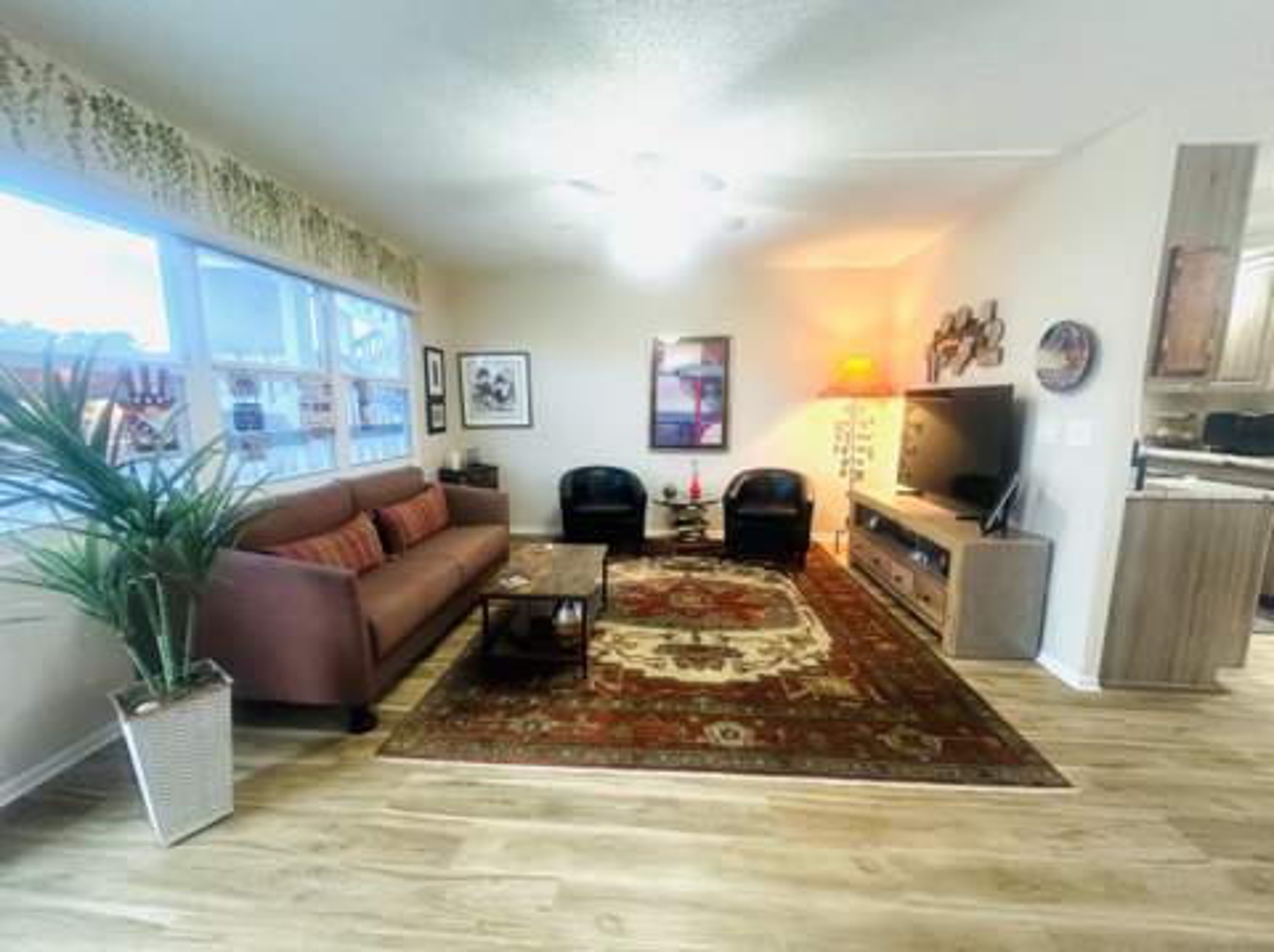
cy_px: 476
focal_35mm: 14
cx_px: 637
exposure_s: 1/60
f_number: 2.2
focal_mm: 2.22
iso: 200
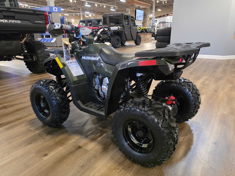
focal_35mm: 24
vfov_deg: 56.8
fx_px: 163
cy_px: 91
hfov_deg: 71.6
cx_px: 118
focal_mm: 6.3
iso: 1600
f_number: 1.7
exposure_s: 1/120
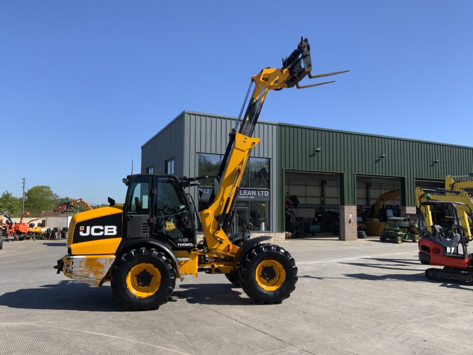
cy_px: 178
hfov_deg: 61.7
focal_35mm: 29
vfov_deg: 48.2
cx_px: 236
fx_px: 396
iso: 16
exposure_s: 1/1577
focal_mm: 3
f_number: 1.8
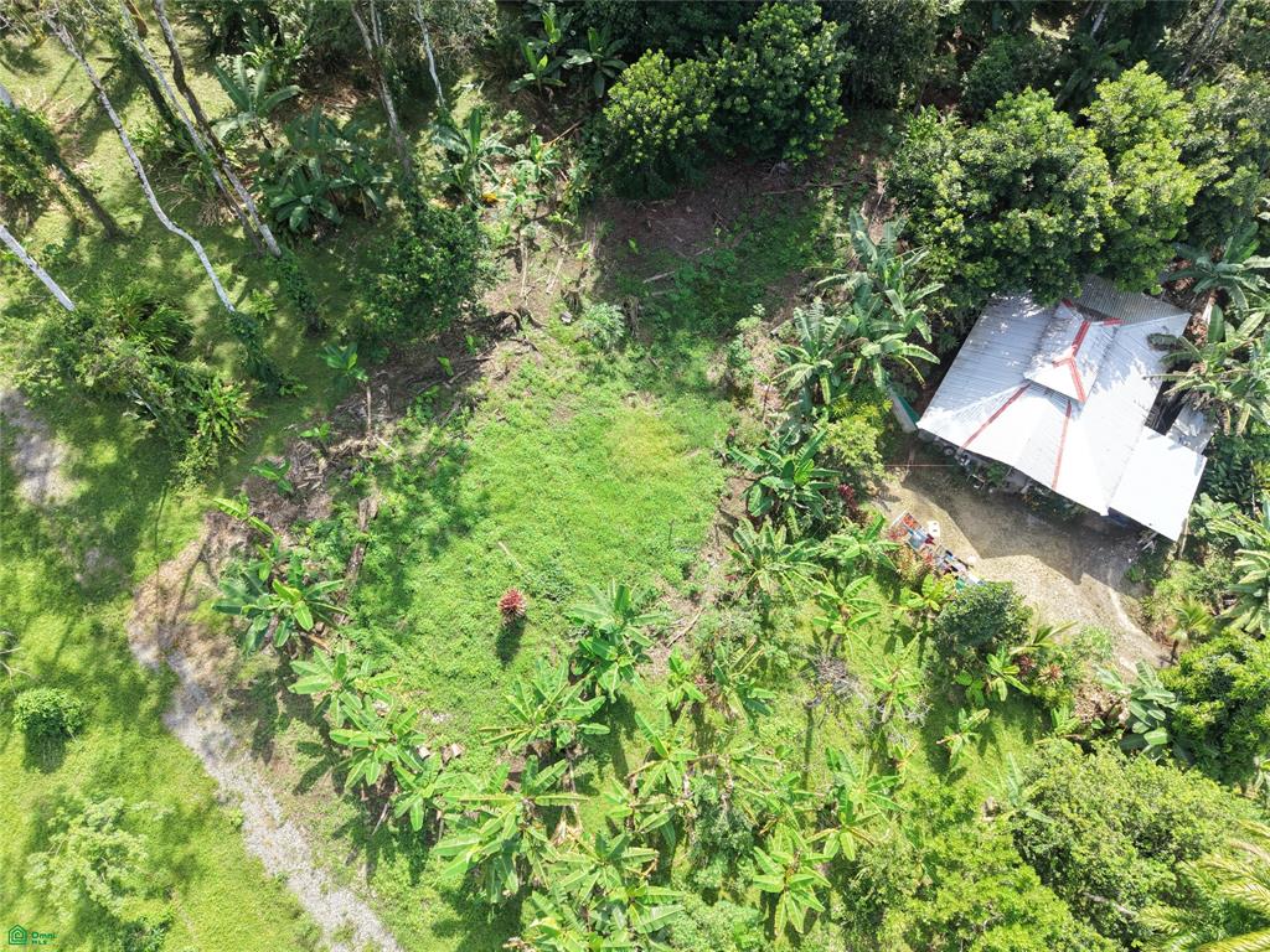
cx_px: 635
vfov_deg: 56.8
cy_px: 476
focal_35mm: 24
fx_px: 881
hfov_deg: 71.6
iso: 200
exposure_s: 1/800
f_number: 1.8
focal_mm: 8.67
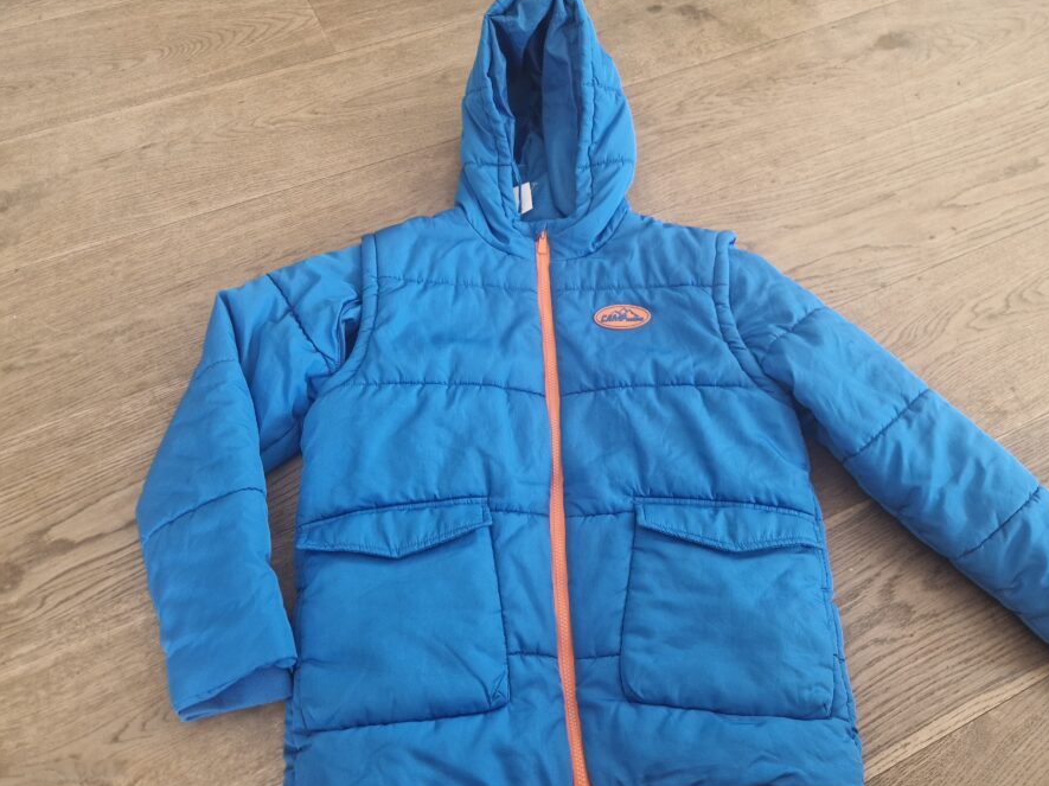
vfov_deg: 53.0
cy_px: 408
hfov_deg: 67.3
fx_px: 788
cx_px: 535
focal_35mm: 26
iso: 64
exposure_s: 1/100
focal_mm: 5.4
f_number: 1.8
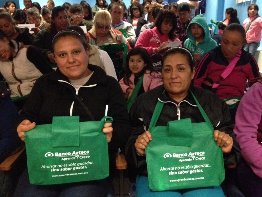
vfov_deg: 36.8
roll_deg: +0.5
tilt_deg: -16.6
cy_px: 107
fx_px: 295
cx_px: 133
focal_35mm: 39
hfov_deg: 47.9
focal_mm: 4.28
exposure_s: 1/15
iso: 800
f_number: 2.4
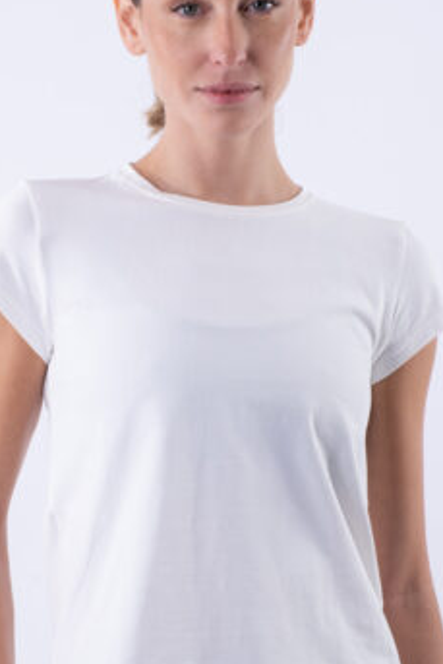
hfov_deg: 8.6
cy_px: 355
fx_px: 2950
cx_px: 230
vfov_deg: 12.8
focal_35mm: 160
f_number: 14
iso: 160
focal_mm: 66
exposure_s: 1/160
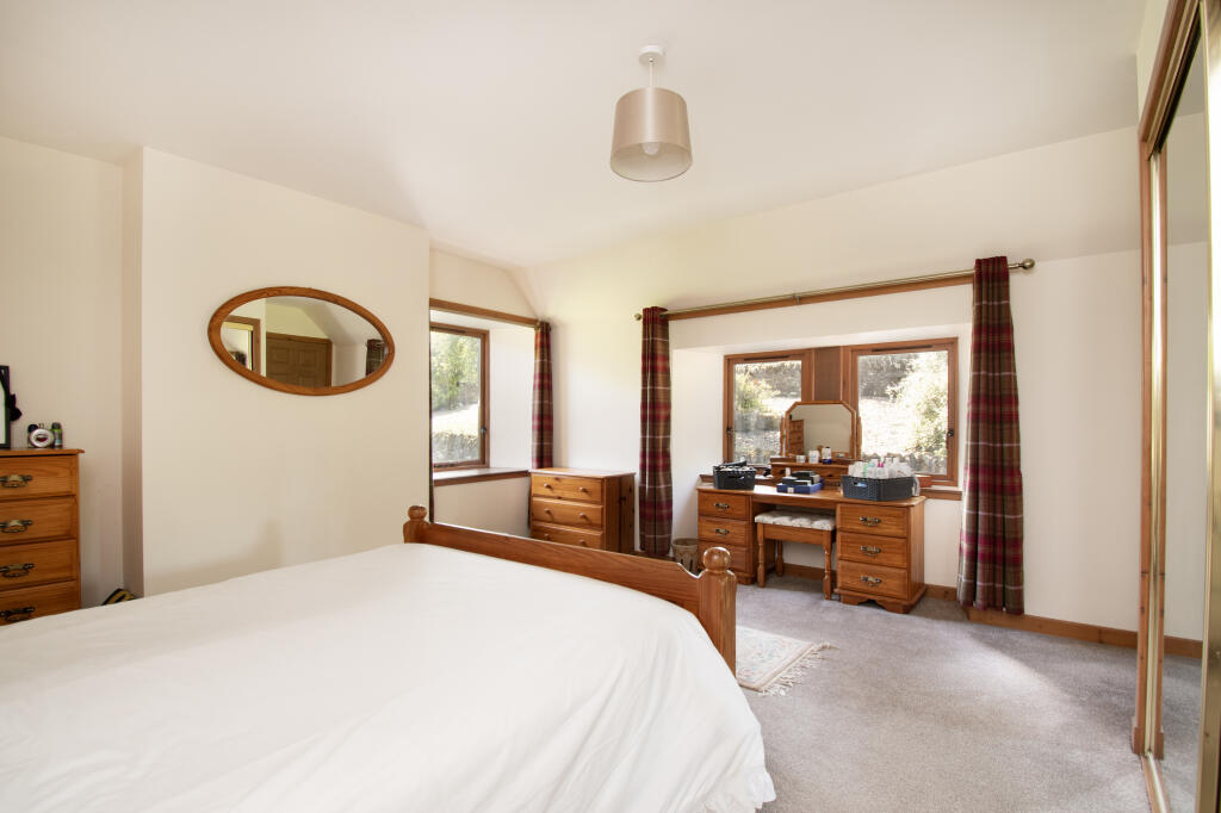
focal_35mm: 15
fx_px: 509
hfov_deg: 100.4
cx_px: 610
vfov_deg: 77.3
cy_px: 406
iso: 320
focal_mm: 10
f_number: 8
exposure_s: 1/5
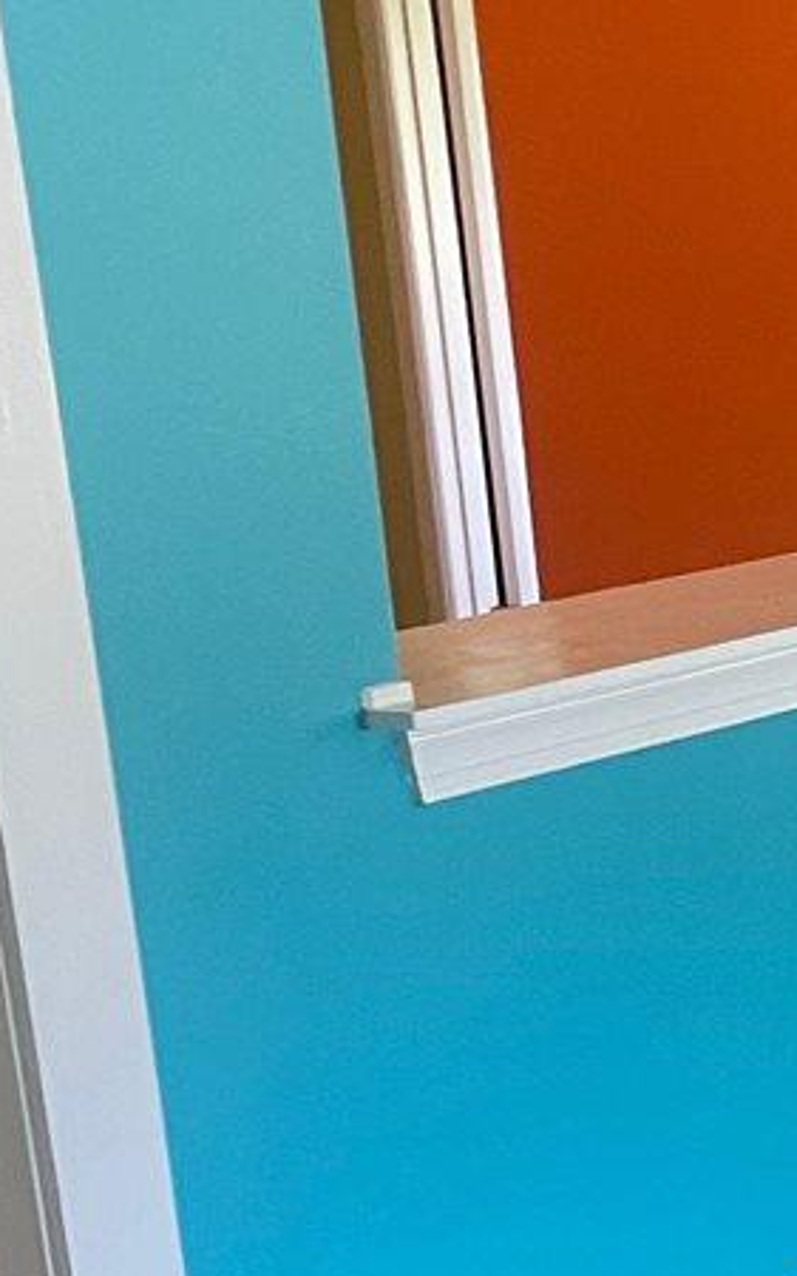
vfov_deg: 21.7
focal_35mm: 94
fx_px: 3269
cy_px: 1066
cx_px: 1373
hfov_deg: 12.8
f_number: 1.6
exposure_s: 1/60
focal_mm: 4.2
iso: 160
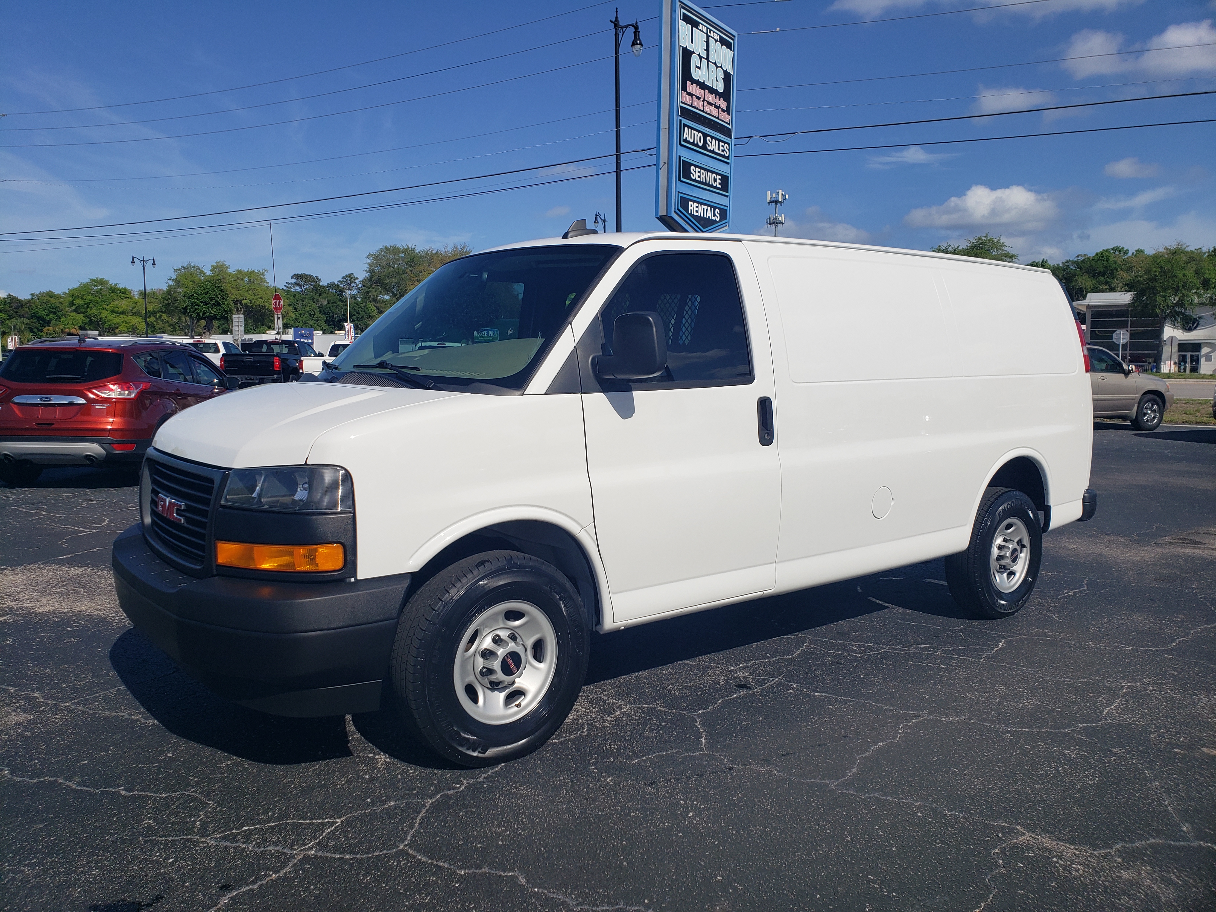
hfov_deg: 67.3
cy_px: 456
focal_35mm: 26
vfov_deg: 53.1
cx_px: 608
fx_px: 913
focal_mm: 4.3
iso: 50
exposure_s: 1/3464
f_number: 2.4
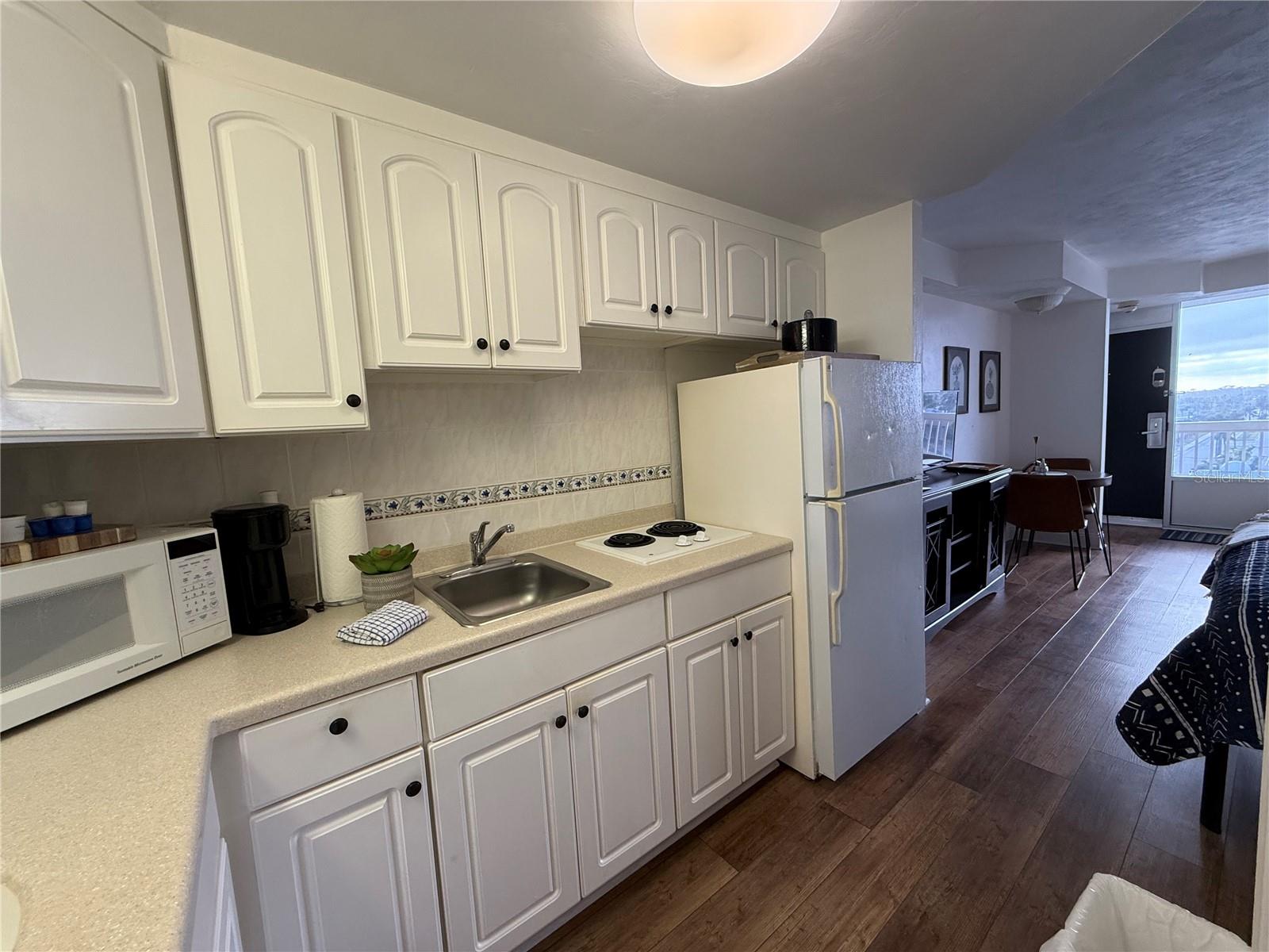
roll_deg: +2.7
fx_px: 513
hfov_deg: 102.1
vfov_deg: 85.7
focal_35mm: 14
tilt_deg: -5.2
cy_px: 476
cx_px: 634
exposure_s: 1/120
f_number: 2.2
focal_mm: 2.22
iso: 200
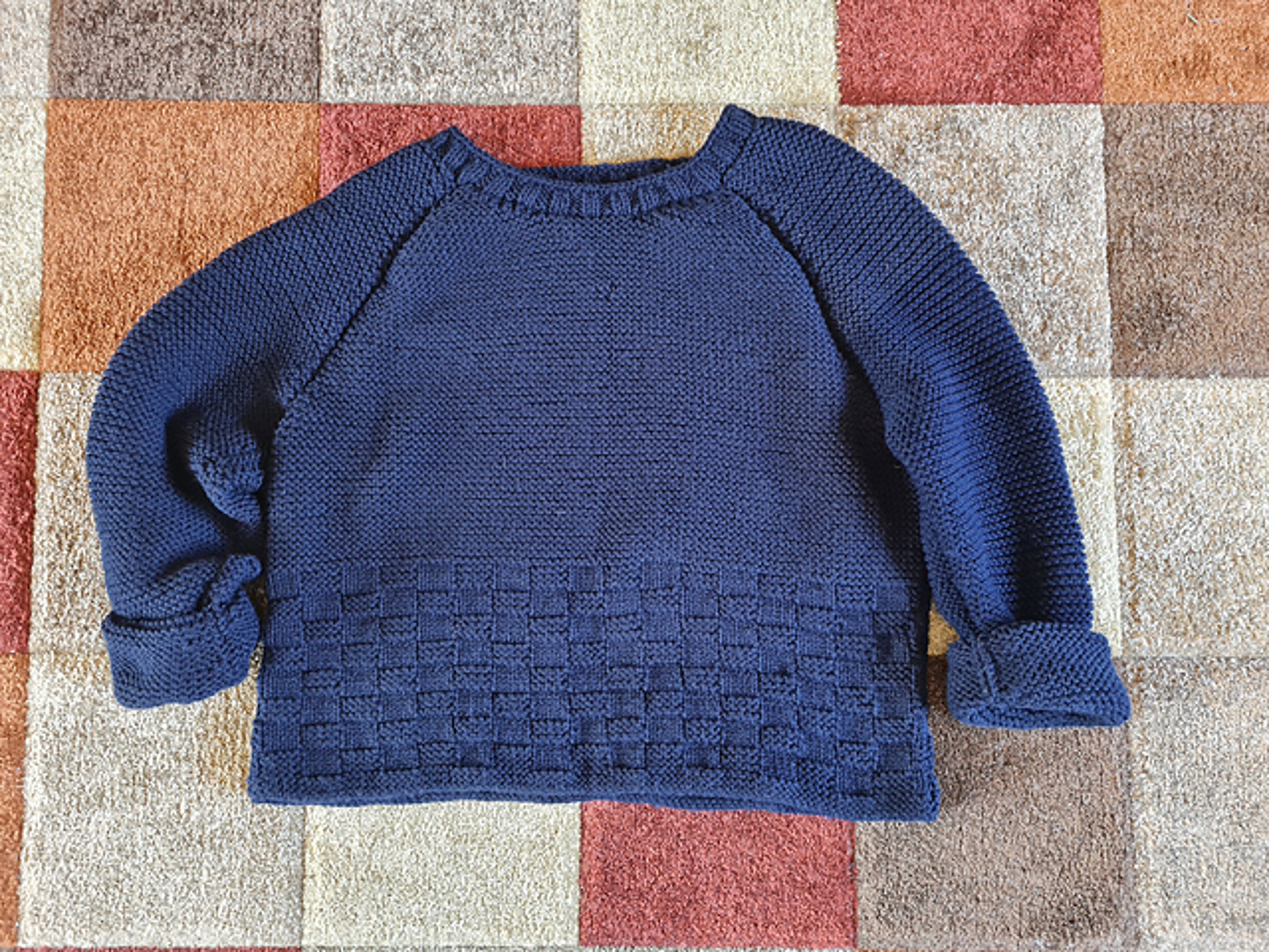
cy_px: 476
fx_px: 953
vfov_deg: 53.1
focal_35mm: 26
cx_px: 634
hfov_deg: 67.3
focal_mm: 5.4
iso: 500
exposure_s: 1/25
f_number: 1.8
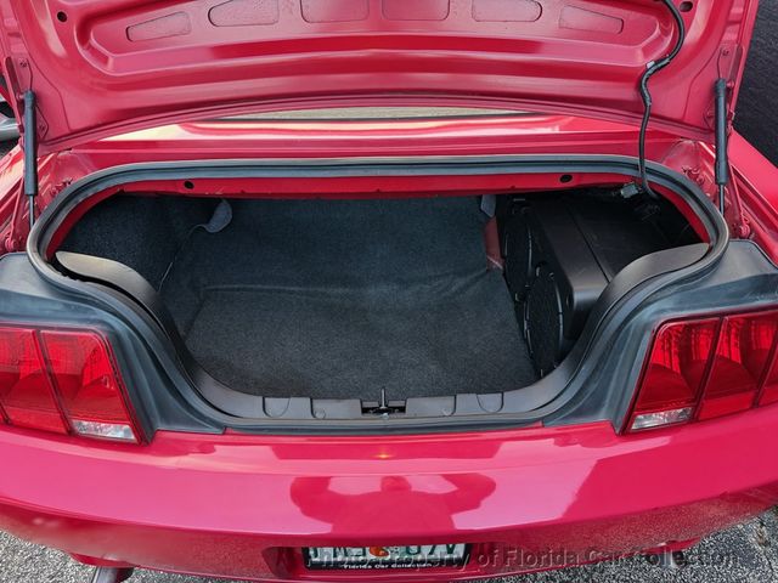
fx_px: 539
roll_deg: +0.7
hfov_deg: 71.6
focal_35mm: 24
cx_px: 389
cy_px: 292
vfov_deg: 56.8
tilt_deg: -39.6
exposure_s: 1/60
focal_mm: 6.76
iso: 250
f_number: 1.78
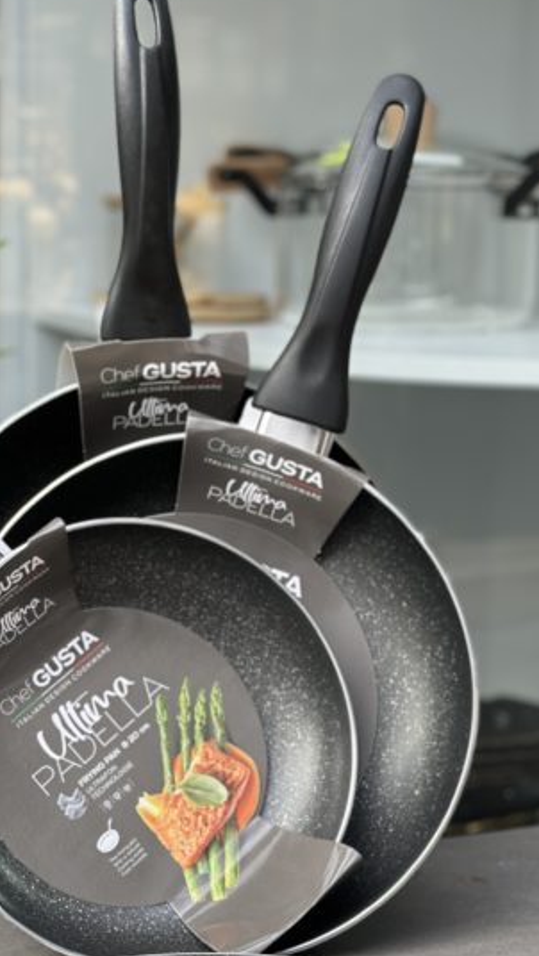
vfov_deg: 27.1
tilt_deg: -9.8
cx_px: 161
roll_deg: -1.4
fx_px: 1979
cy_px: 573
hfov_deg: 15.5
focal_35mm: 78
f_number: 1.78
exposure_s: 1/450
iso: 80
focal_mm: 6.86
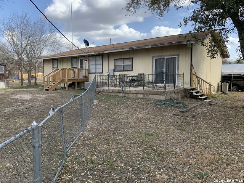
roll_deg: +1.3
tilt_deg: -4.0
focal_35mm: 26
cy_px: 92
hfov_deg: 67.3
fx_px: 183
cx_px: 122
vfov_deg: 53.1
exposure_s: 1/1011
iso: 25
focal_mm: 4.25
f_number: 1.8
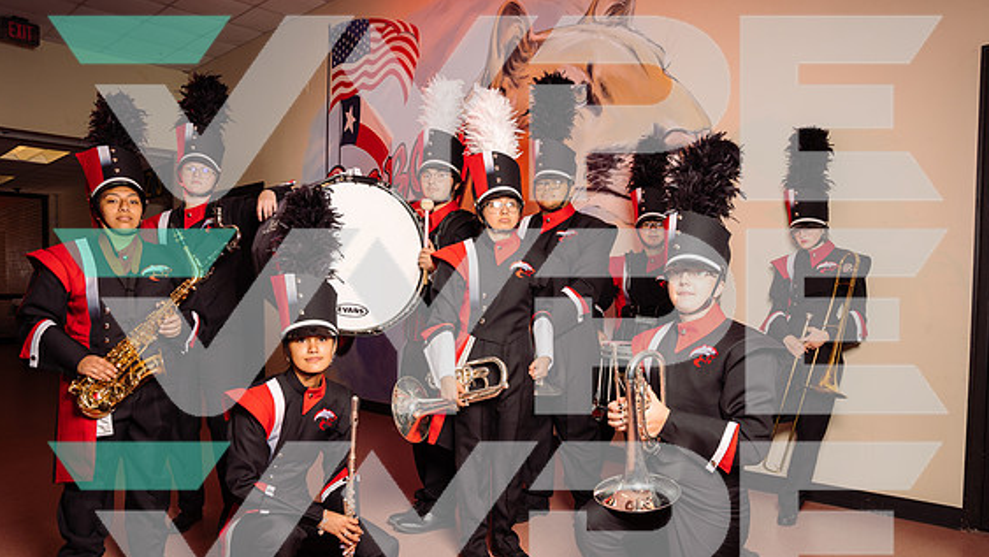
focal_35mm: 27
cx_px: 501
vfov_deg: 42.8
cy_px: 322
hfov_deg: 69.8
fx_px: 708
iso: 200
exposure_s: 1/250
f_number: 8
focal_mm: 25
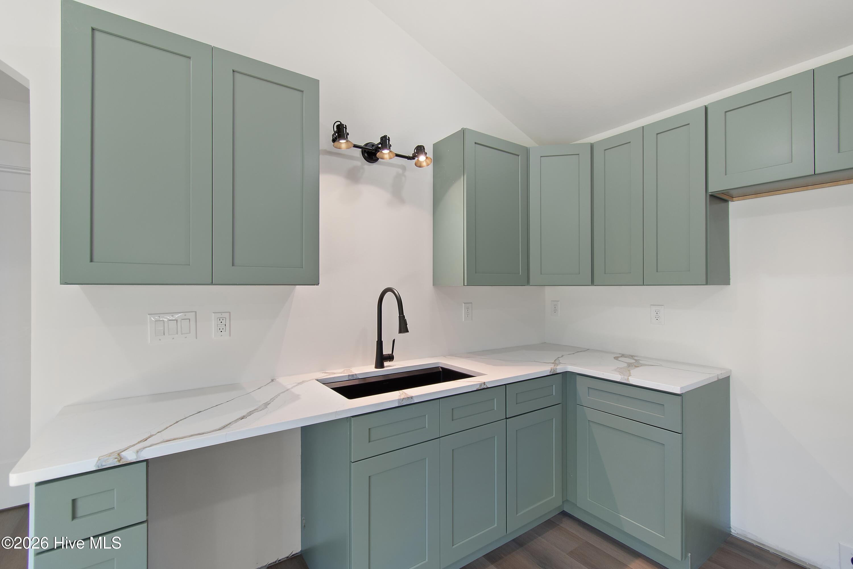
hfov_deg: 100.4
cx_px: 426
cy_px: 284
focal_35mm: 15
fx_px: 355
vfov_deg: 77.3
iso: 100
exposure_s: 1/10
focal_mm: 10
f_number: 4.5
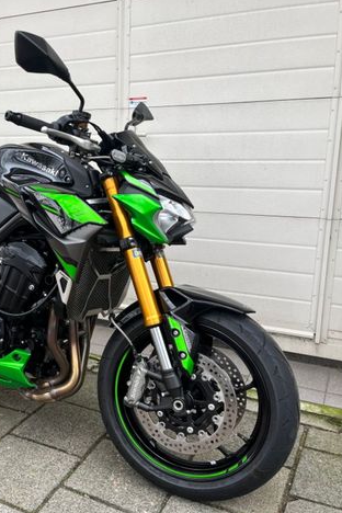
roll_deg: -0.4
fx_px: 527
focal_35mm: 37
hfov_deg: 34.5
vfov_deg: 51.9
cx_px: 54
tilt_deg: -13.8
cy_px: 259
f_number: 1.6
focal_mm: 5.1
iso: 50
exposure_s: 1/121
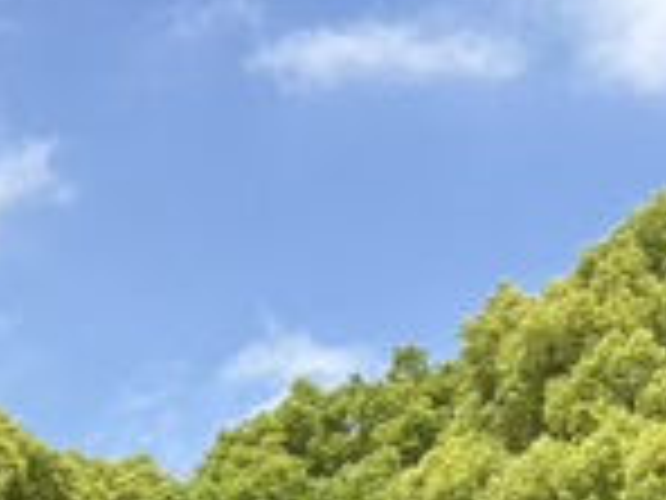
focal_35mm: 123
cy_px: 930
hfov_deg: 15.9
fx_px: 2366
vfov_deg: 11.1
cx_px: 158
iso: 50
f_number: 1.6
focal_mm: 5.96
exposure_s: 1/2242
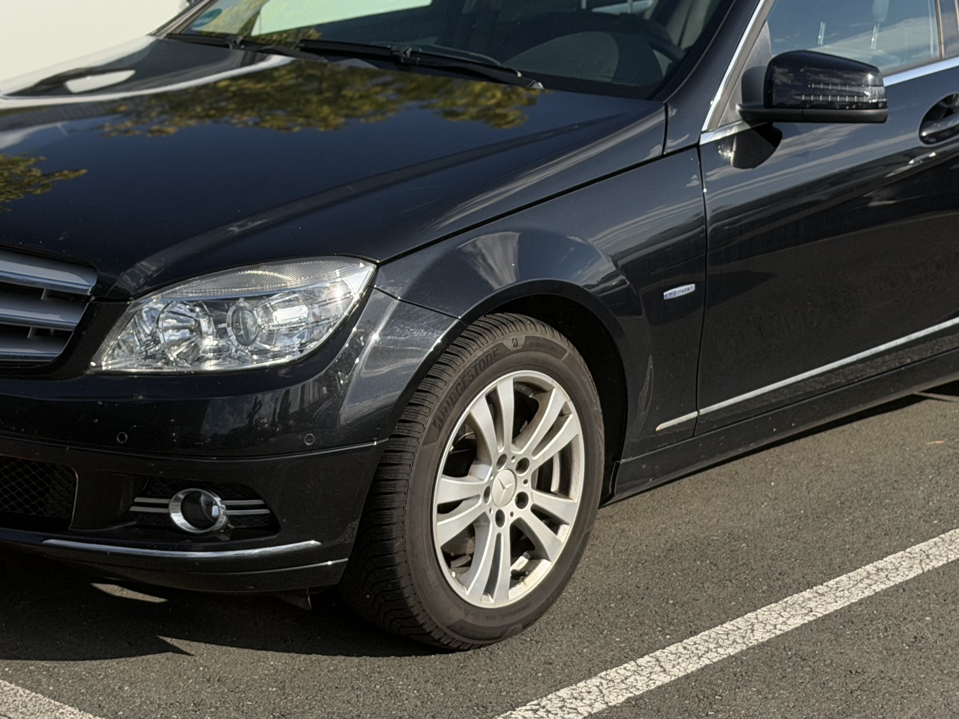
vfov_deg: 17.2
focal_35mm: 86
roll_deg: -0.1
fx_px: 2383
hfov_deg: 22.8
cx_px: 472
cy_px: 343
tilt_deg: -14.1
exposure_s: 1/4878
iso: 100
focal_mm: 6.76
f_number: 1.78
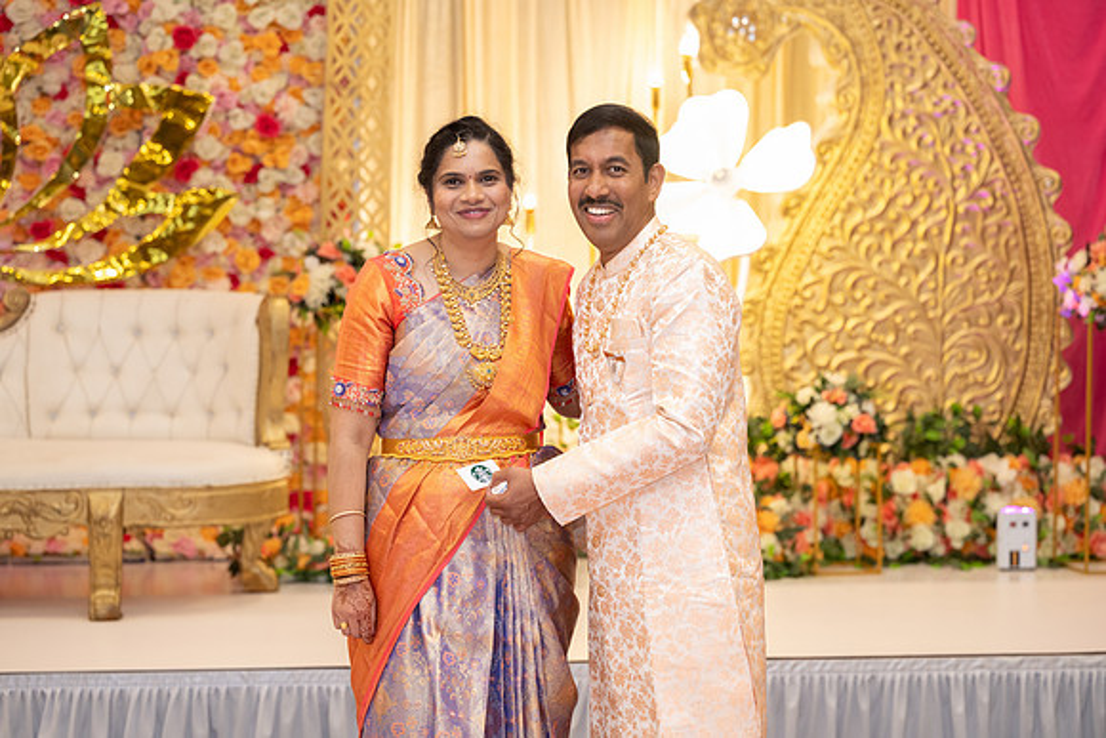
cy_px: 369
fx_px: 2676
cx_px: 553
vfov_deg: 15.7
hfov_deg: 23.4
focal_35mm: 87
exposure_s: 1/160
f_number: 3.2
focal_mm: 87
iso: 1000
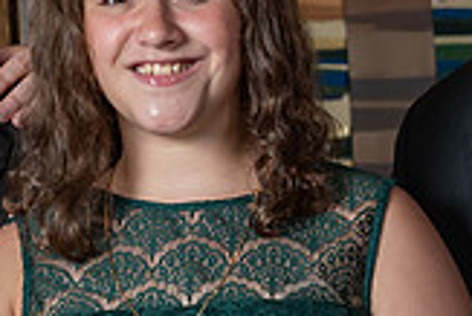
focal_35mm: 416
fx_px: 5459
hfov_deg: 4.9
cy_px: 119
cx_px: 95
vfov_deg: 3.3
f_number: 7.1
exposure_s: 1/250
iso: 500
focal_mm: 70
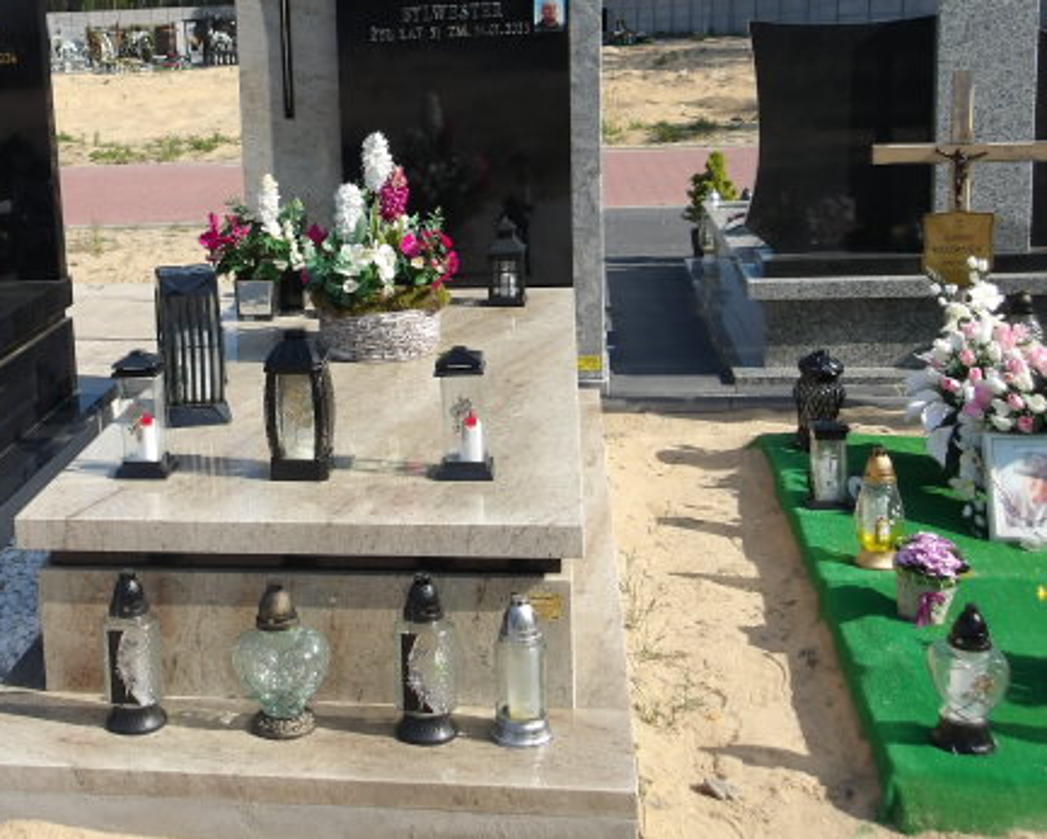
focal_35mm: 49
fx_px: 1519
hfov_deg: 37.2
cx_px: 278
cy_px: 322
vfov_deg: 30.8
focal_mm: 6.1
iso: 100
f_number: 11.6
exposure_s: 1/85
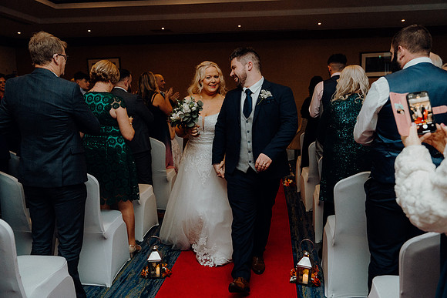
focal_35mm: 31
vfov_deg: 42.3
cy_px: 149
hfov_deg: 60.3
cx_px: 224
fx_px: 385
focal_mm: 31
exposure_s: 1/160
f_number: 3.5
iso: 2500
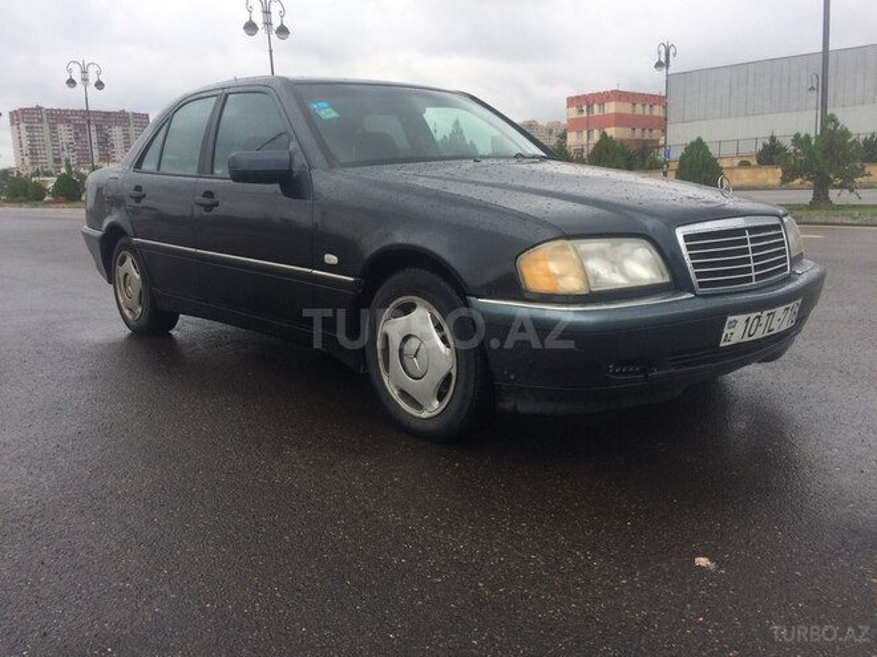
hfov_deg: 61.7
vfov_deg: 48.2
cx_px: 438
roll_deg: +1.5
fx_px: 735
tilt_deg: -10.3
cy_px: 328
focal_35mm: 29
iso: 32
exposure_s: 1/954
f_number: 2.2
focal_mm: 4.15
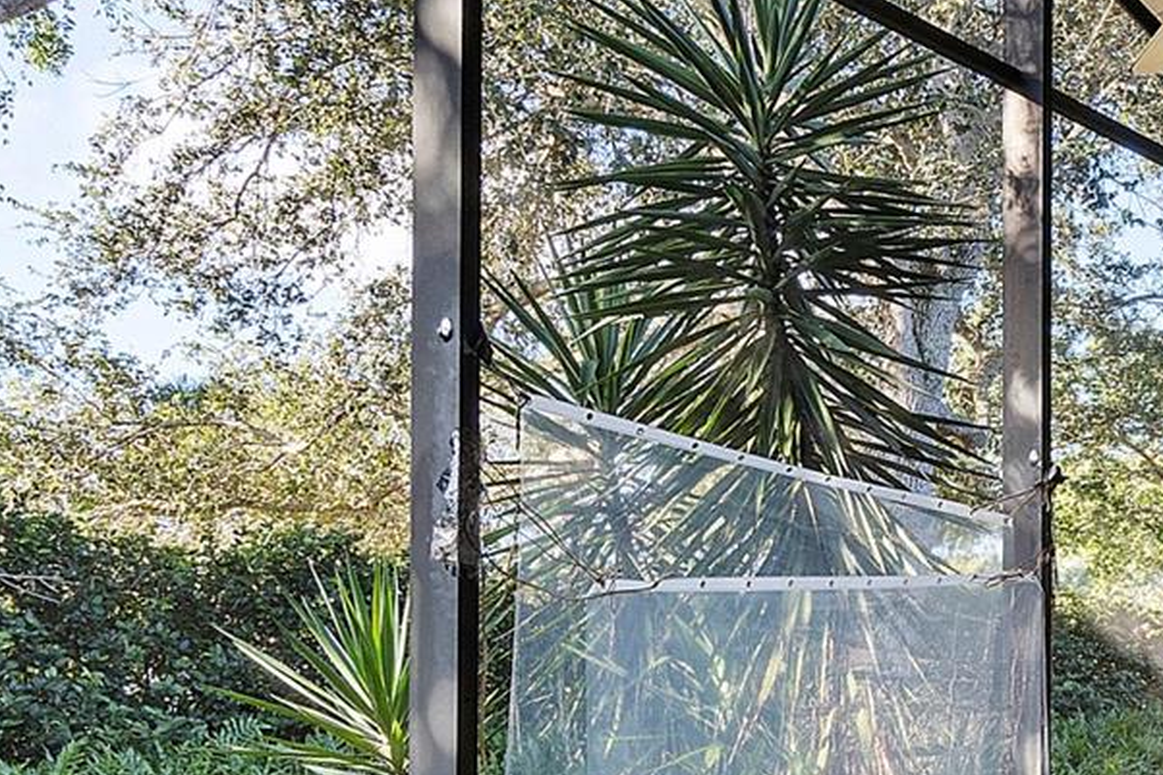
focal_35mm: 51
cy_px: 647
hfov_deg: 35.6
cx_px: 1128
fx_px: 1647
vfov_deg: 25.9
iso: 100
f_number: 11
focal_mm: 10
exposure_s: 1/5
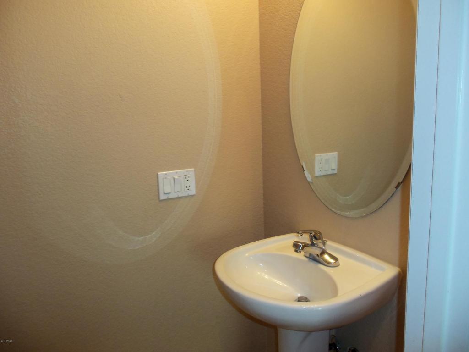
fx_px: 393
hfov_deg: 61.7
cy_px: 176
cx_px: 234
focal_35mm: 29
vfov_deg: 48.2
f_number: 3.4
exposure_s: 1/30
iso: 100
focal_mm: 5.2
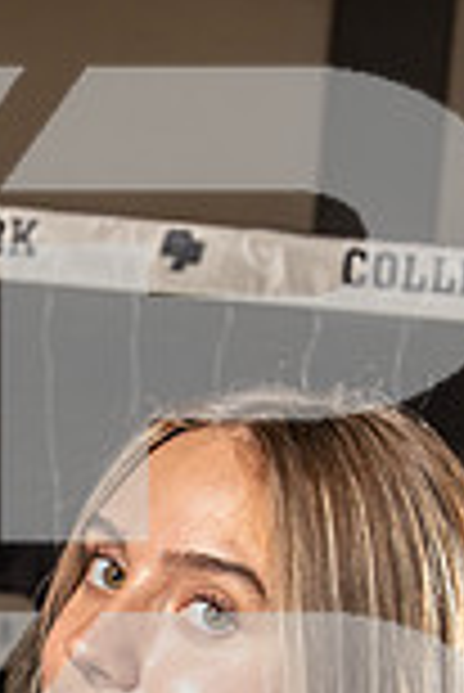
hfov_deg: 5.2
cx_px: -72
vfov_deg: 7.7
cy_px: 853
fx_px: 5092
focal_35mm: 264
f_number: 11
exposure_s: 1/250
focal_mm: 70
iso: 640
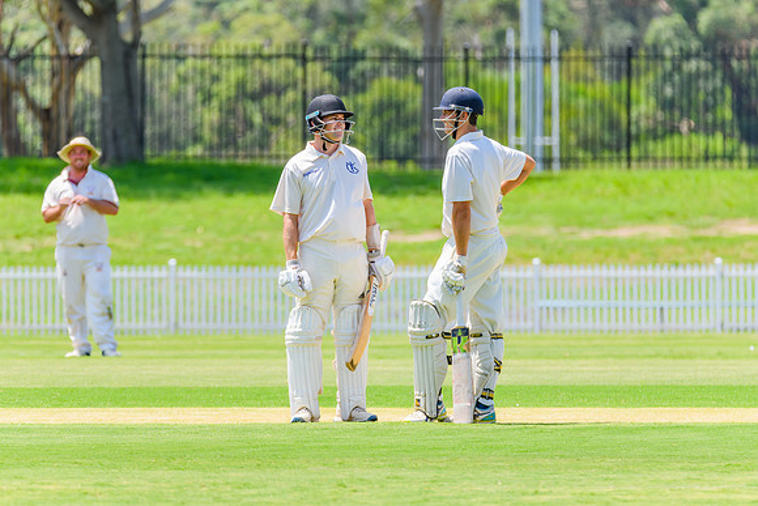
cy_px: 219
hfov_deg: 4.5
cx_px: 366
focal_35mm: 453
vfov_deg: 3.0
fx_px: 9546
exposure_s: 1/800
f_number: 6.3
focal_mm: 350
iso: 400
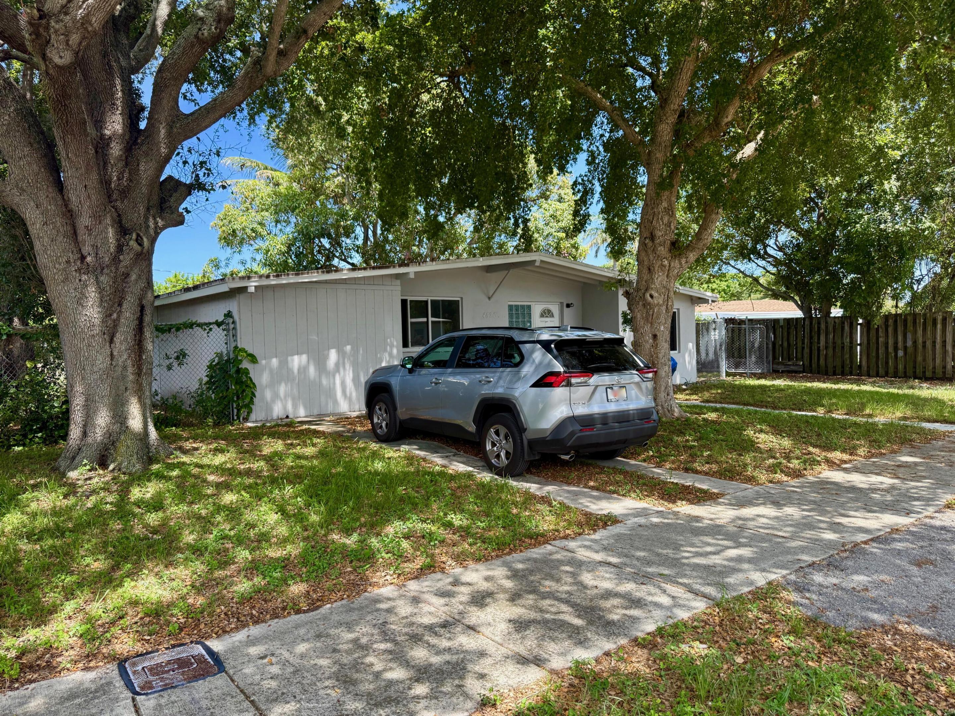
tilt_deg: +0.5
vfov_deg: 56.8
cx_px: 478
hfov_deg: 71.6
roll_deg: +0.3
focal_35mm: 24
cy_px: 358
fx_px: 662
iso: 100
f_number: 1.78
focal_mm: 6.76
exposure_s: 1/1250
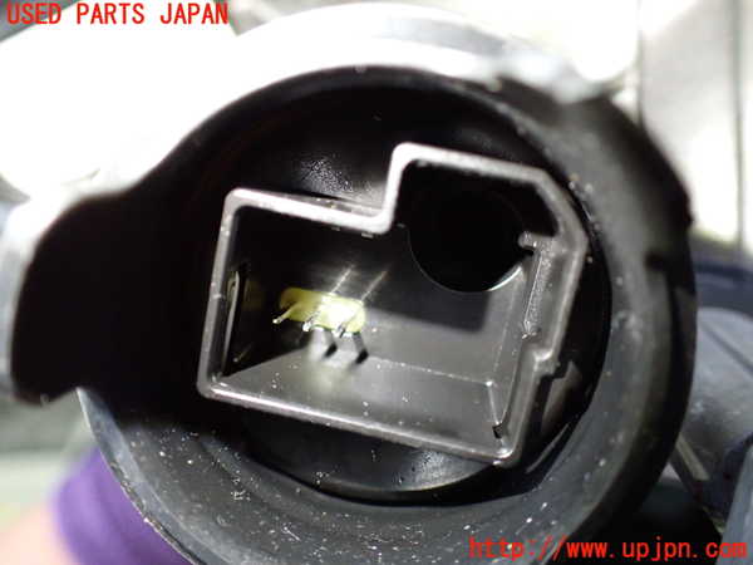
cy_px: 282
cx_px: 376
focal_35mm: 30
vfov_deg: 46.8
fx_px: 653
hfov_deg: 60.0
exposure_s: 1/30
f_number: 2.3
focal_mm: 5.4
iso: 800
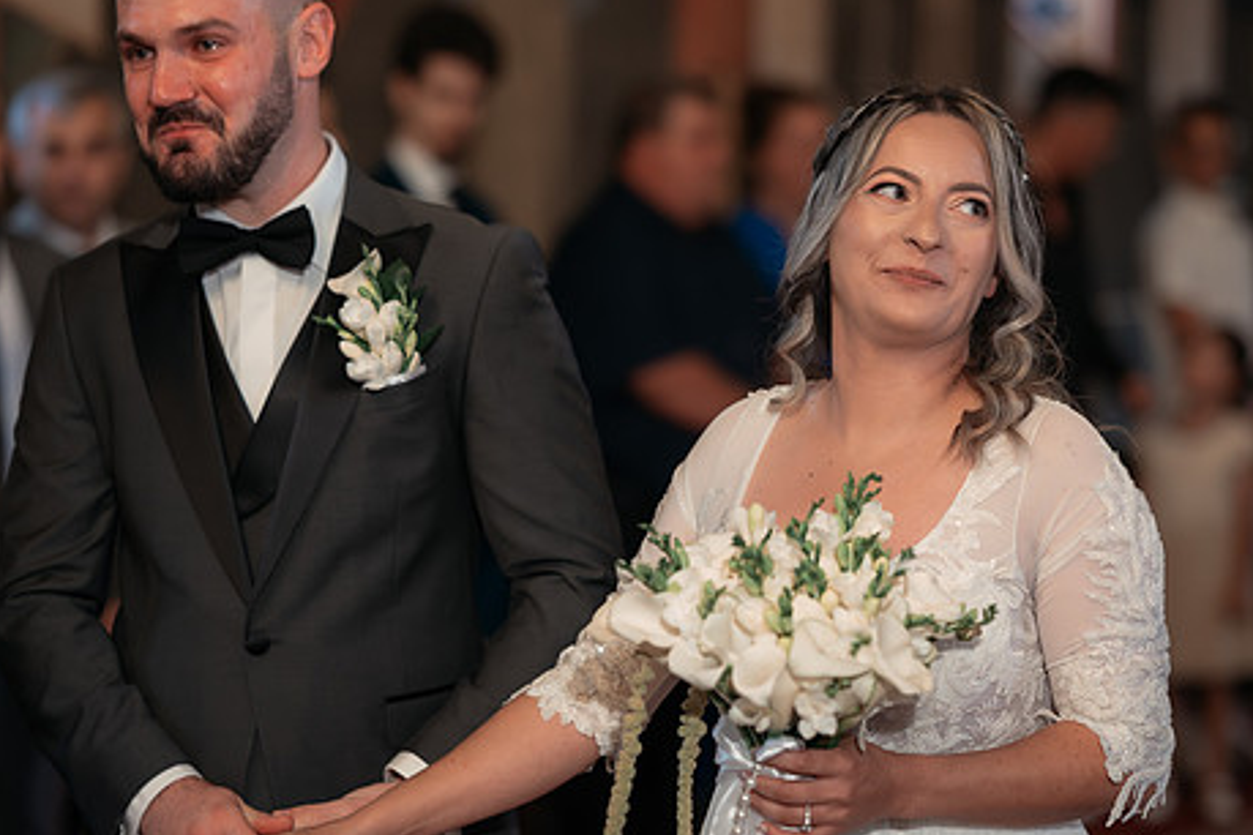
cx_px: 659
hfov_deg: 18.3
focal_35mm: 112
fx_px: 3898
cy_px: 427
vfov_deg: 12.2
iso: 1600
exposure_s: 1/200
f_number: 2
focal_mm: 85
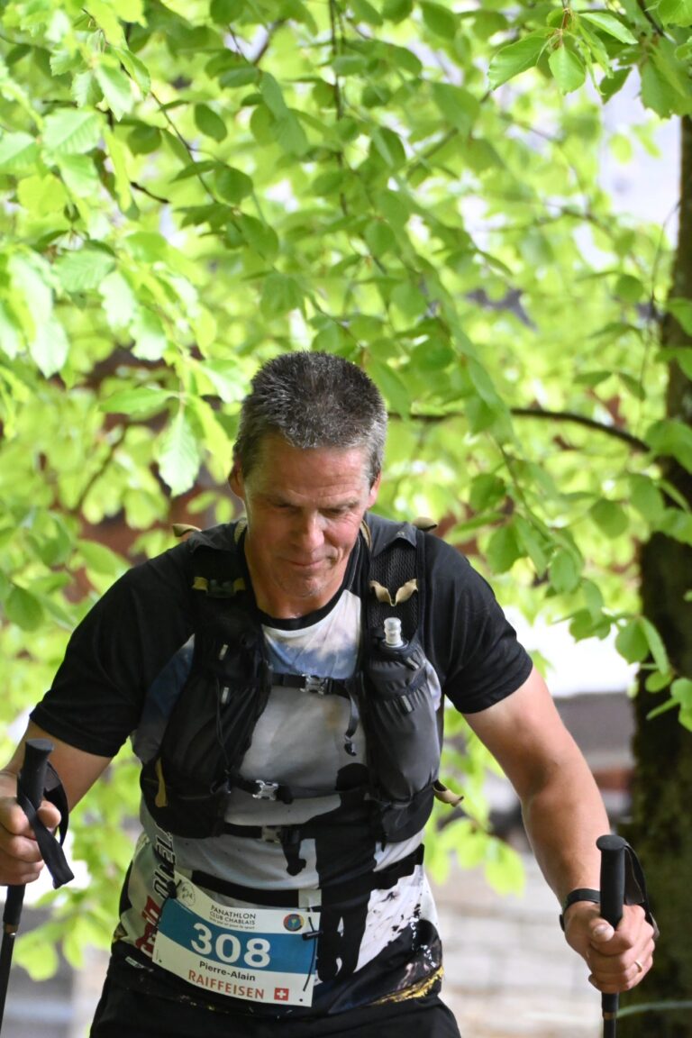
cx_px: 346
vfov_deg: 3.4
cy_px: 519
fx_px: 17299
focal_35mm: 600
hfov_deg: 2.3
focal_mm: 400
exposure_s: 1/1000
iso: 9000
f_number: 8
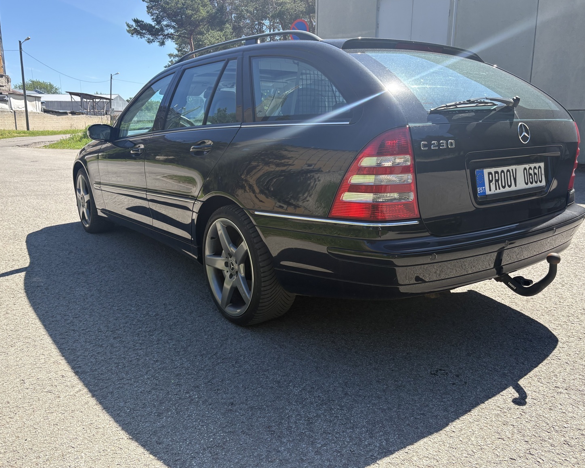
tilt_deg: -11.8
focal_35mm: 28
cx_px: 284
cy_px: 229
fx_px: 485
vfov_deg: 51.5
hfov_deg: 62.2
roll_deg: +1.4
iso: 64
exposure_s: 1/1517
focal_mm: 5.96
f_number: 1.6
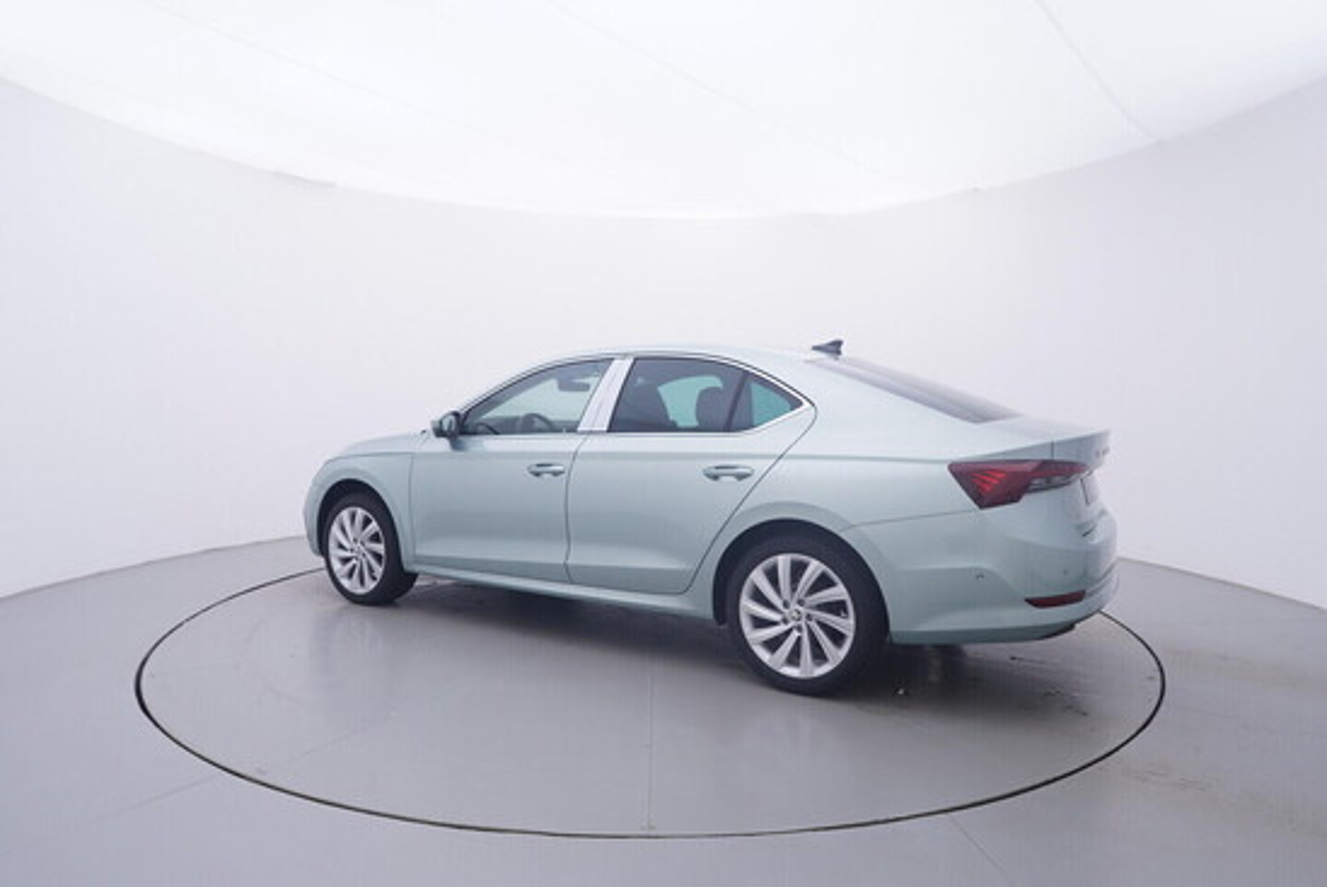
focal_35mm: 22
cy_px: 444
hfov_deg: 77.3
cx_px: 664
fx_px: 830
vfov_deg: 56.2
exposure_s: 1/80
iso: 200
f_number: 5
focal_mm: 15
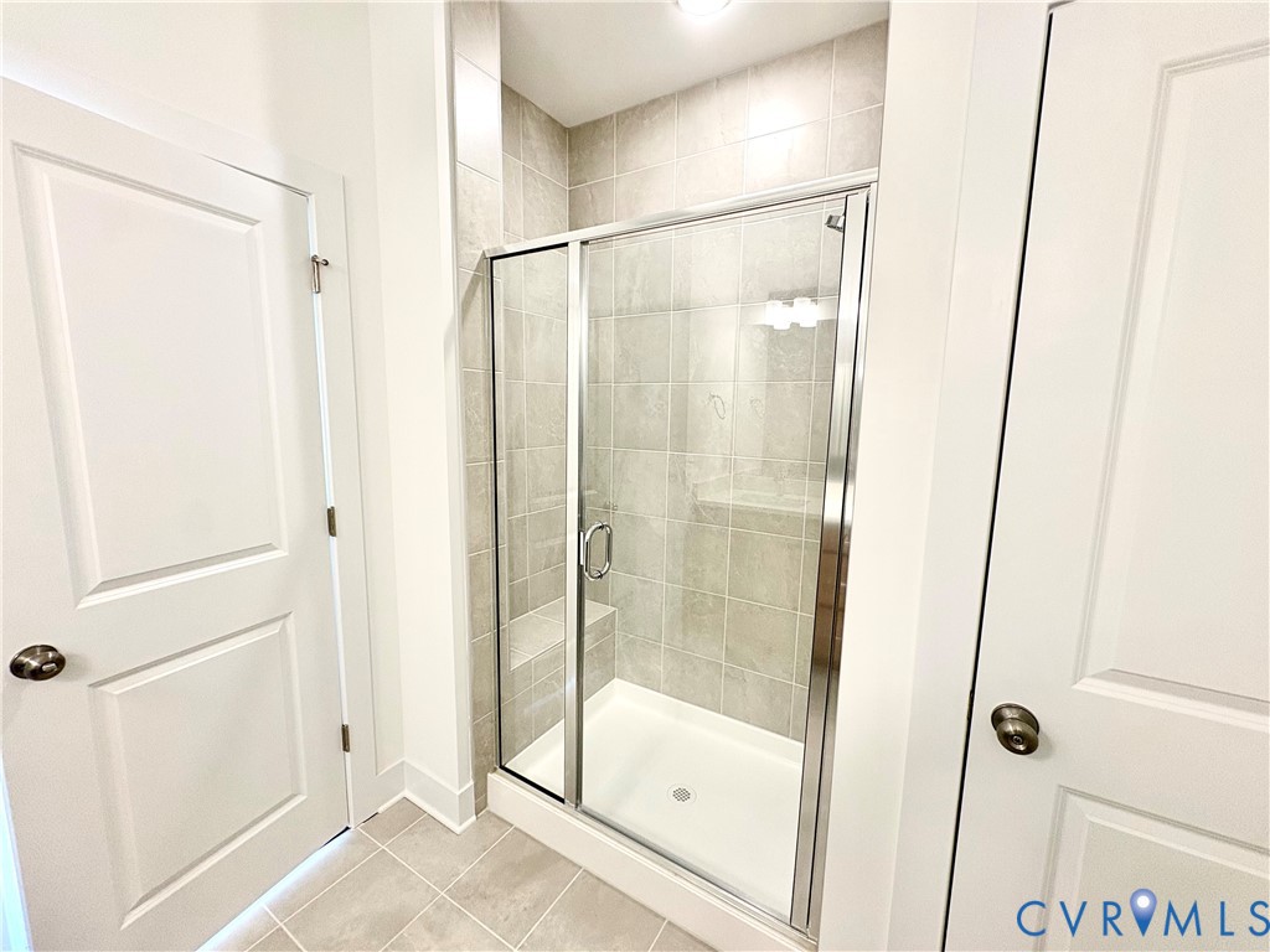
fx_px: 514
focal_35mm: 14
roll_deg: -1.9
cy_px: 476
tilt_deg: -7.8
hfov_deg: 102.1
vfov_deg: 85.7
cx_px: 635
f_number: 2.2
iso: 200
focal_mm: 2.22
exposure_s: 1/120
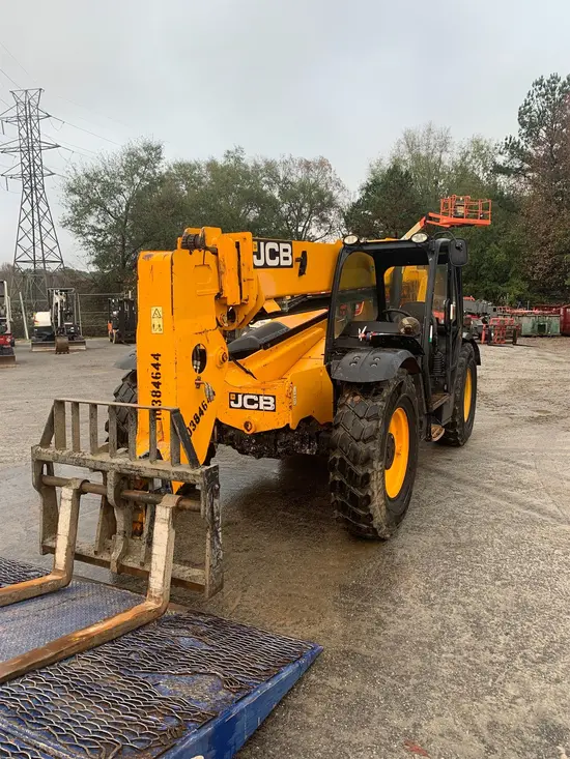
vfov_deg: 67.3
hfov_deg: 53.1
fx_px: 571
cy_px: 380
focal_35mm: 26
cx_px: 285
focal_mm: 4.25
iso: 50
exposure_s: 1/121
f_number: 1.8
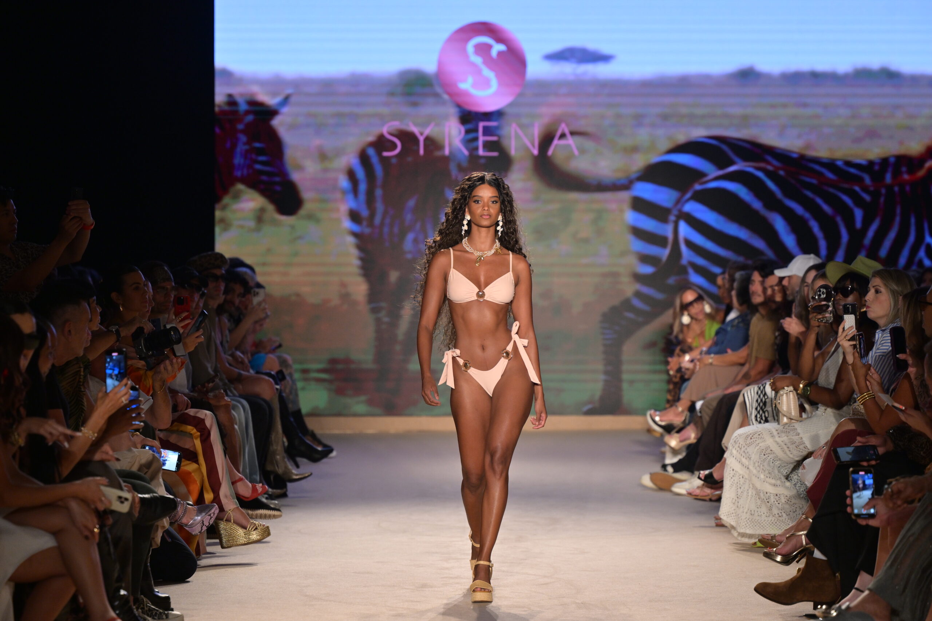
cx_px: 466
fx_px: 3883
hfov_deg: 13.7
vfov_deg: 9.1
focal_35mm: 150
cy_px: 310
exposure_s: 1/400
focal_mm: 150
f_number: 4
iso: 1000
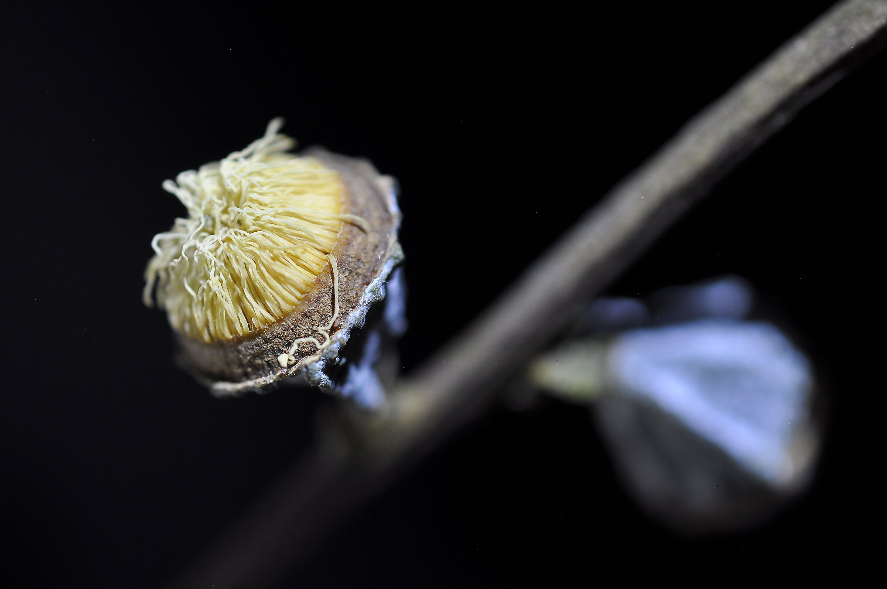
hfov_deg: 33.4
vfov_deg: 22.6
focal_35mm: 60
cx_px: 444
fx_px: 1477
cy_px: 294
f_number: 3.3
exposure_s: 1/1.3
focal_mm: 40
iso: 200
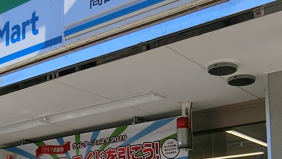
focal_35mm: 66
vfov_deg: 17.3
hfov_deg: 31.9
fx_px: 493
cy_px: 198
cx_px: 123
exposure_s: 1/640
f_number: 2.8
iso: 80
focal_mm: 4.6
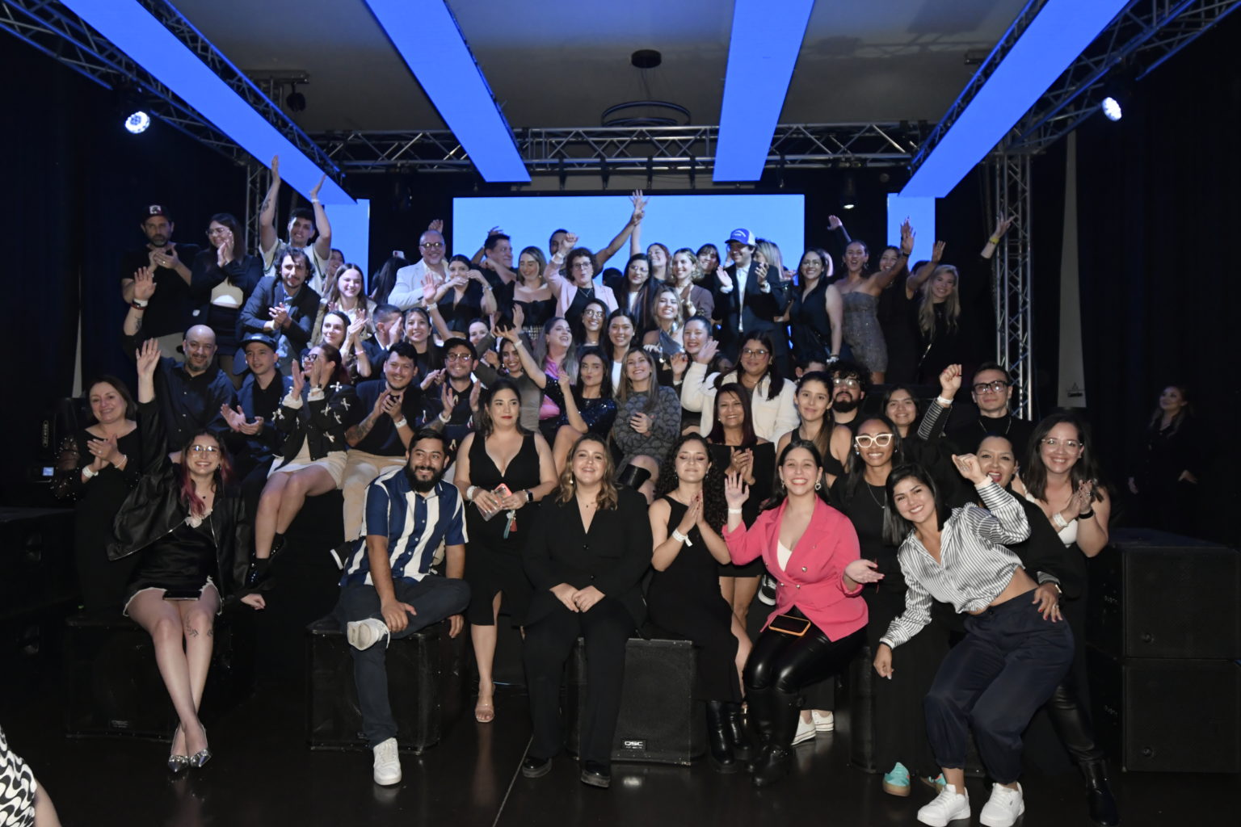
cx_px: 620
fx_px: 827
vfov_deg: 53.1
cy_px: 414
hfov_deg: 73.7
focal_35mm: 24
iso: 2000
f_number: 4
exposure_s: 1/320
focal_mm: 16
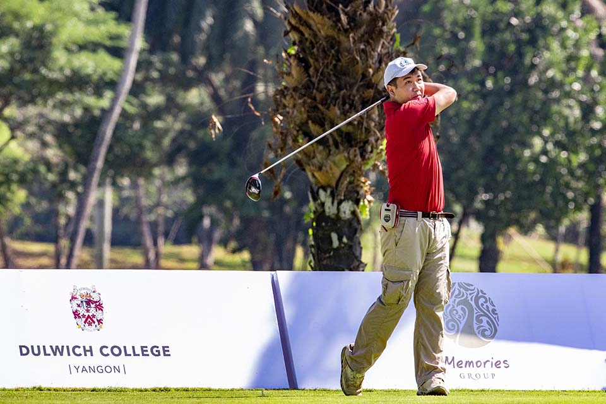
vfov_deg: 3.4
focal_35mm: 400
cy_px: 202
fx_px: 6733
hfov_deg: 5.2
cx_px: 303
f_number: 8
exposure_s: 1/1600
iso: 2200
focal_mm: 400
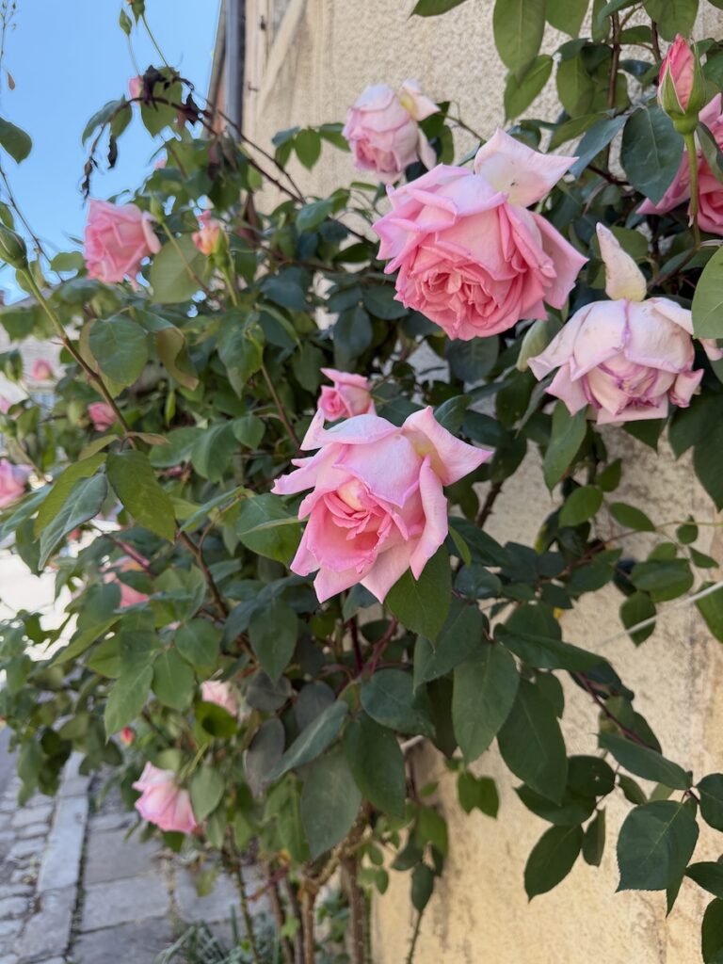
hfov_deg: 56.8
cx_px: 362
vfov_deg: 71.6
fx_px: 668
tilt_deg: +0.7
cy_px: 482
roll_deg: -0.6
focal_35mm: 24
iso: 100
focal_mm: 6.76
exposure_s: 1/722
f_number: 1.78
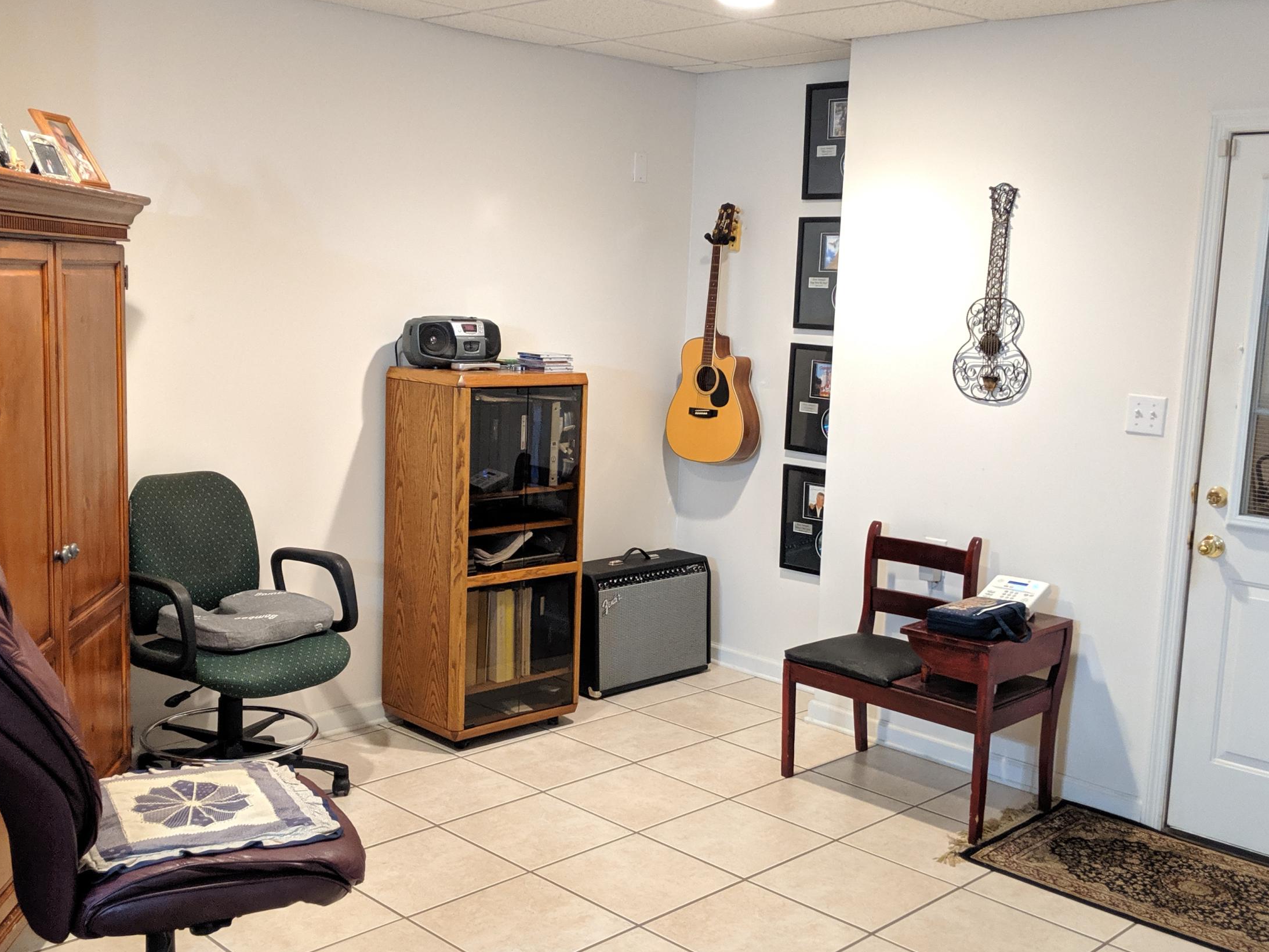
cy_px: 511
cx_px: 648
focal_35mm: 37
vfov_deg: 38.6
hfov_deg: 50.1
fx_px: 1356
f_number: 1.8
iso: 690
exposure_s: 1/30
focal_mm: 4.44
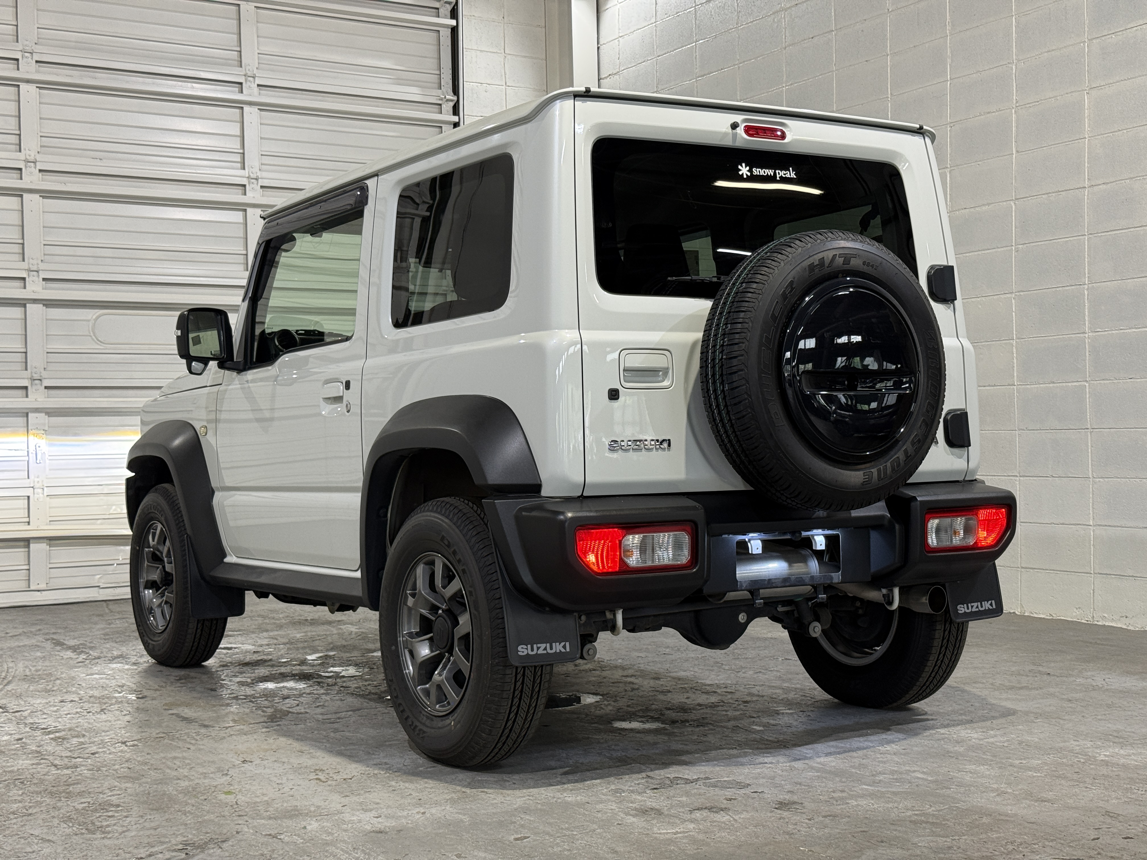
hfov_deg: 39.7
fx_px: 1590
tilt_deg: +0.1
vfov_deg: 30.3
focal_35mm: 48
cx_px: 574
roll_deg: +0.7
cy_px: 430
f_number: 1.78
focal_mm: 6.76
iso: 100
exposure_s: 1/60
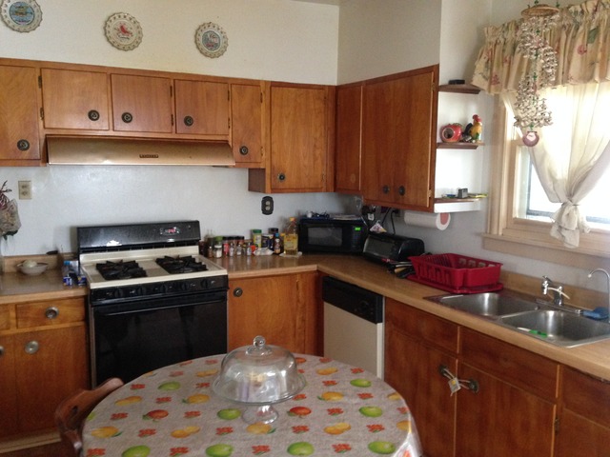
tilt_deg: -9.0
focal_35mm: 33
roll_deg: -0.9
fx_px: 582
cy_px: 228
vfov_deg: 42.9
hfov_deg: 55.4
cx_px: 305
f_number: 2.4
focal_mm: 4.12
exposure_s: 1/20
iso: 400
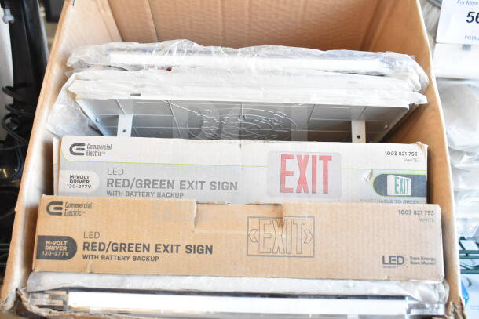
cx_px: 240
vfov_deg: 36.9
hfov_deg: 53.1
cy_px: 160
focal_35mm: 36
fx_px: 479
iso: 1600
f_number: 5.6
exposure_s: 1/125
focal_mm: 24
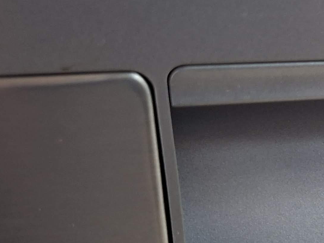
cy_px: 186
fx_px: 796
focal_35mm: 85
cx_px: 540
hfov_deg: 19.0
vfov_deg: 17.3
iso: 400
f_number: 1.8
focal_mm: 5.54
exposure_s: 1/33
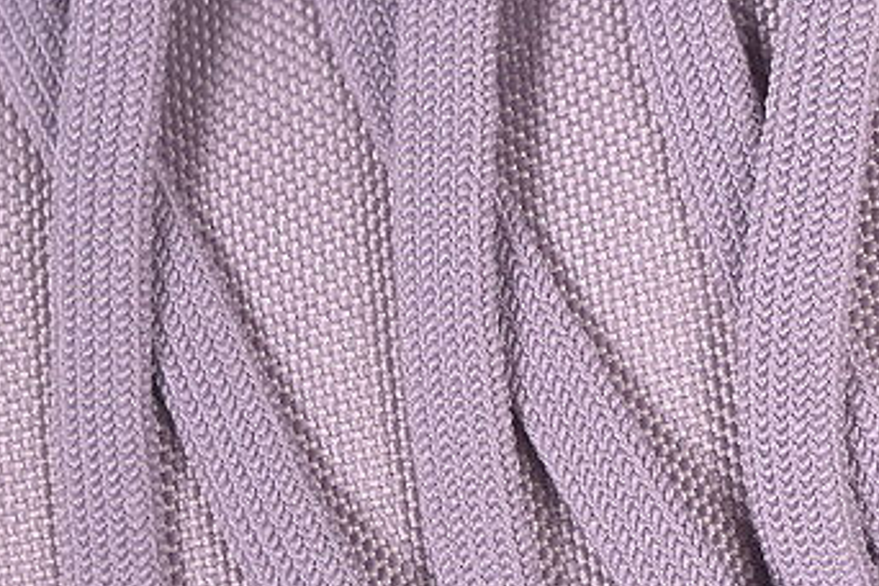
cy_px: 182
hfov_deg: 8.6
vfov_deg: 5.8
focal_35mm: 237
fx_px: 5786
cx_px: 1126
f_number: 7.1
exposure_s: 1/80
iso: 160
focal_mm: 50
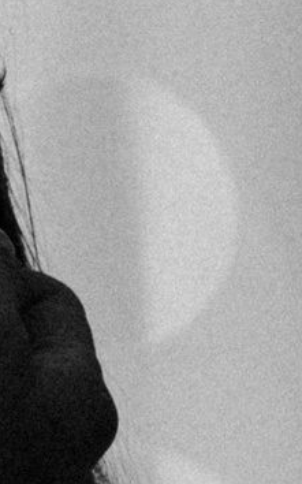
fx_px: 3400
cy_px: 329
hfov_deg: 4.5
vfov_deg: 8.1
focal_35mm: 258
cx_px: -1063
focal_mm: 35
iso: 8000
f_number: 4
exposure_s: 1/500
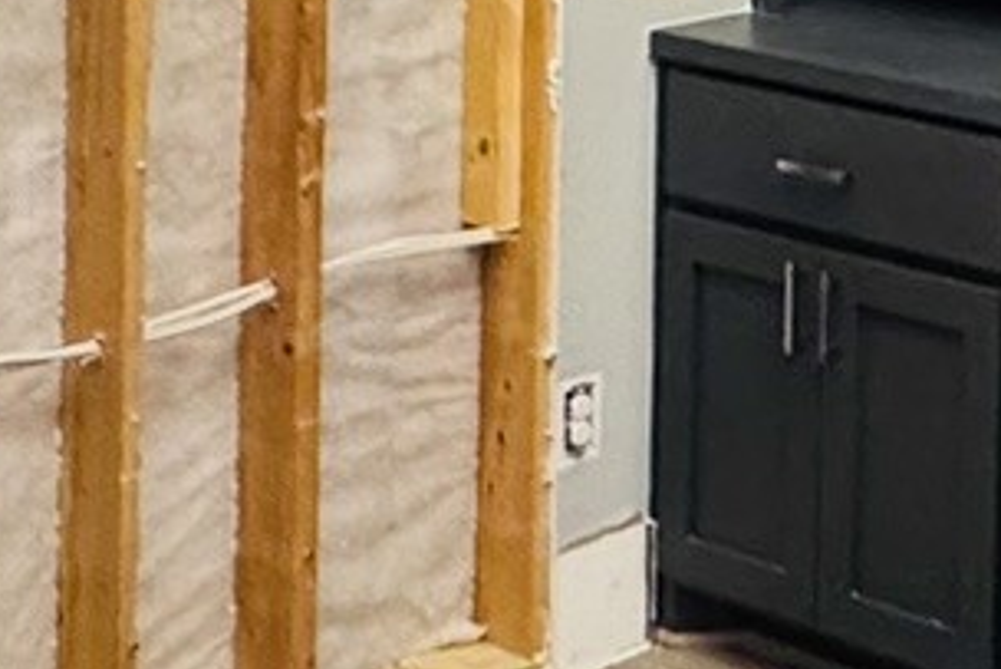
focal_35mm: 98
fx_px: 2726
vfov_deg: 12.9
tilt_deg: +0.6
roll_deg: -2.1
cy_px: -471
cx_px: 1268
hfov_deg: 19.4
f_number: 2.2
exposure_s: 1/60
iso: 500
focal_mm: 2.22
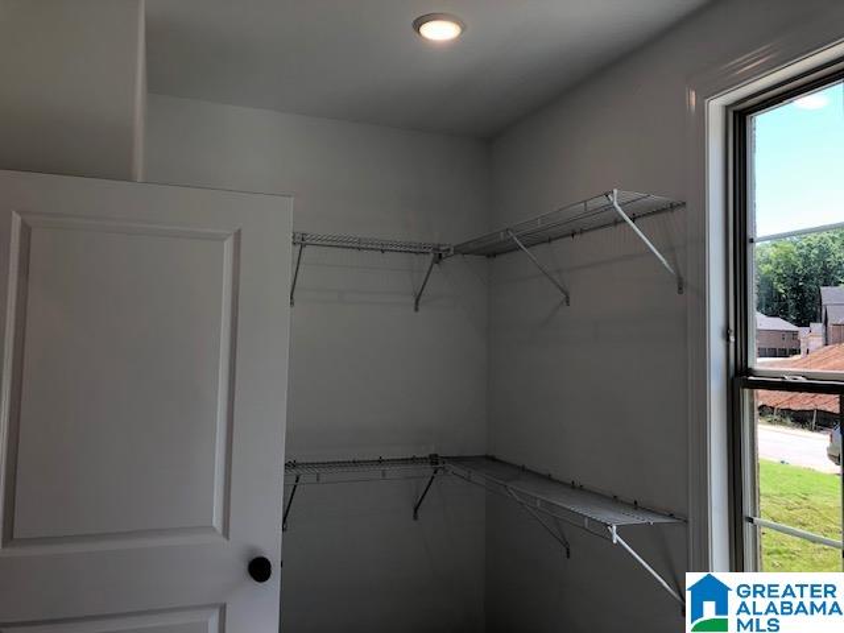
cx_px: 422
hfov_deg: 63.4
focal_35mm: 28
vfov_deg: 49.7
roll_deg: -0.2
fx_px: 683
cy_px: 316
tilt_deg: +6.0
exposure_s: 1/120
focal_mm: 3.99
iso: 25
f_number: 1.8
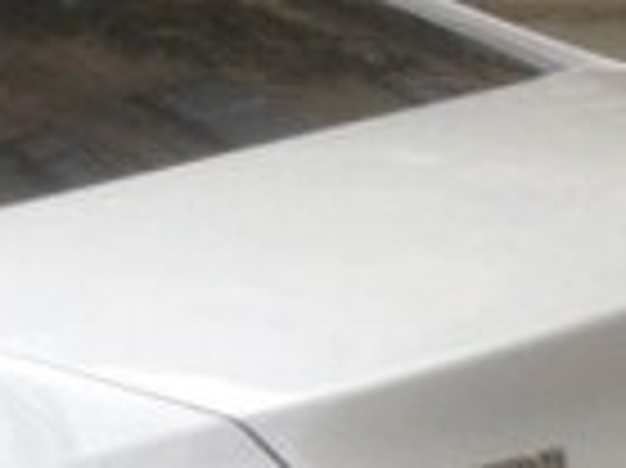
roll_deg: +6.8
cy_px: 826
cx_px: -806
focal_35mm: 157
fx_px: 2837
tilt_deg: -23.3
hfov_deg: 10.9
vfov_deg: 9.0
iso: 50
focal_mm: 4.12
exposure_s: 1/350
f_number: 2.4
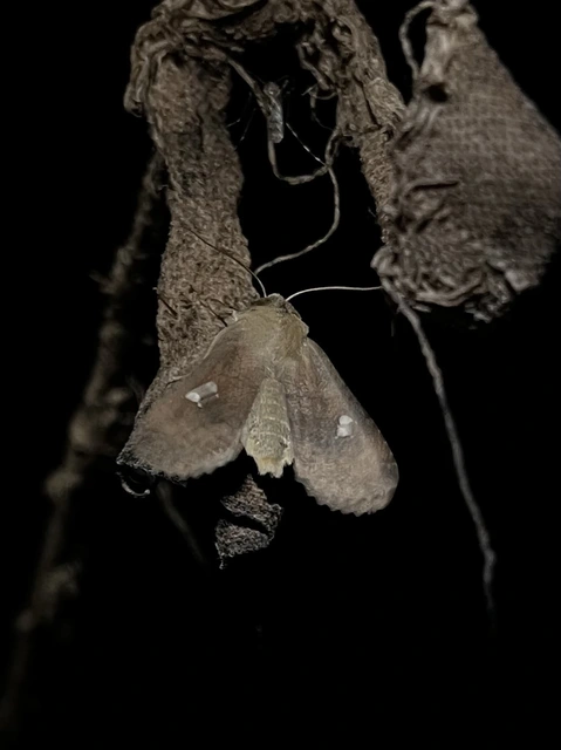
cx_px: 280
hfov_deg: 53.0
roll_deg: +9.3
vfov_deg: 67.3
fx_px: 563
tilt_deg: +24.3
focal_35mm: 26
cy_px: 375
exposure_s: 1/47
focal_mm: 5.1
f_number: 1.6
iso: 500
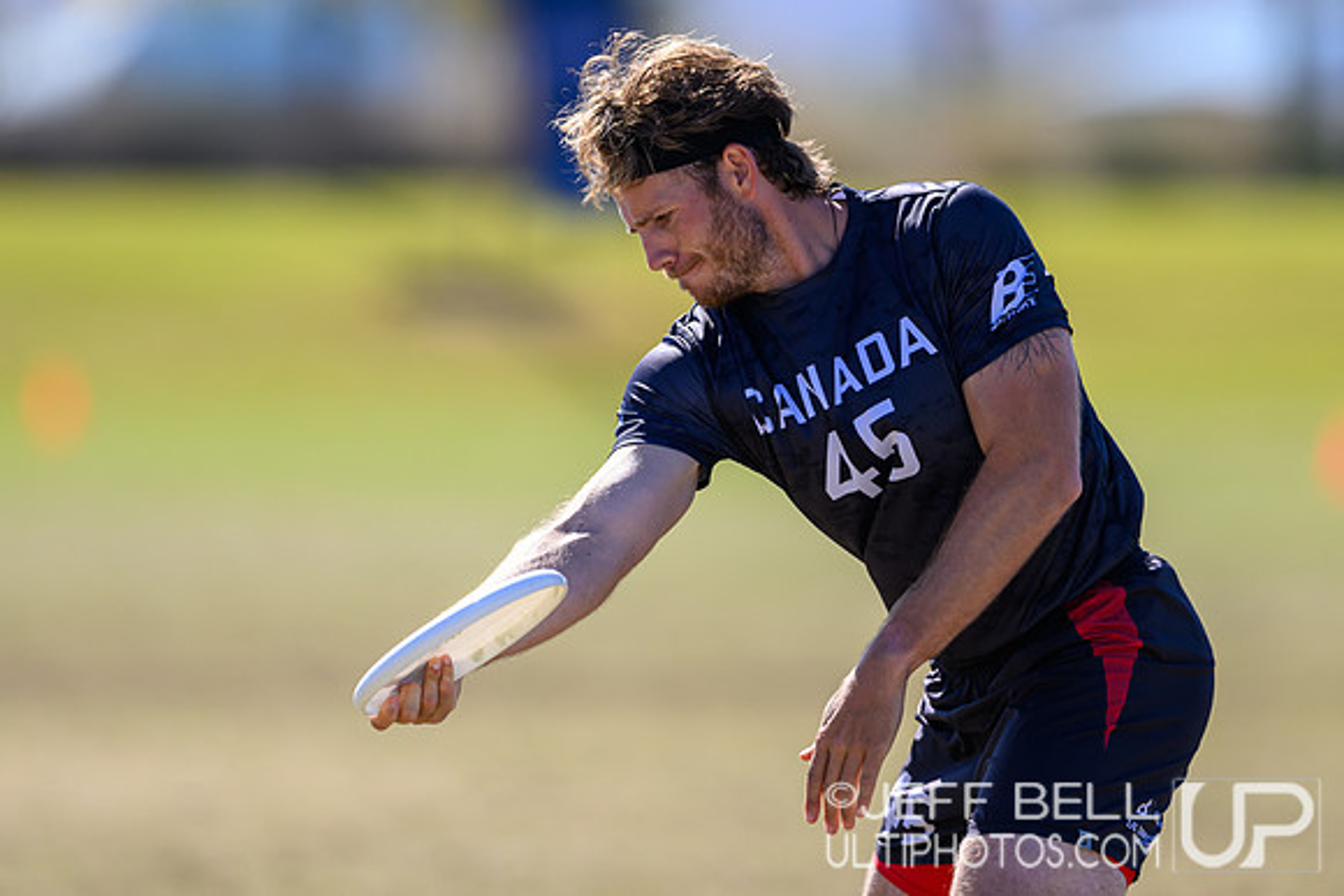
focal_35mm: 622
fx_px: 23217
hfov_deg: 3.3
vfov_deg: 2.2
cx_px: 684
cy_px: 351
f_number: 3.2
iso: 200
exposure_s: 1/1600
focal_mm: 400
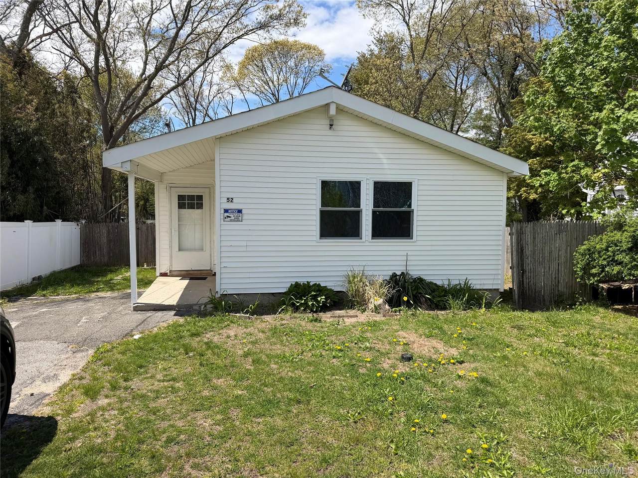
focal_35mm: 24
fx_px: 442
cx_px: 319
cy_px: 239
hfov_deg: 71.6
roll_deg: +1.5
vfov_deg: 56.8
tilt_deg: -4.1
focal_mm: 6.76
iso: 80
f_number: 1.78
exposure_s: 1/3953
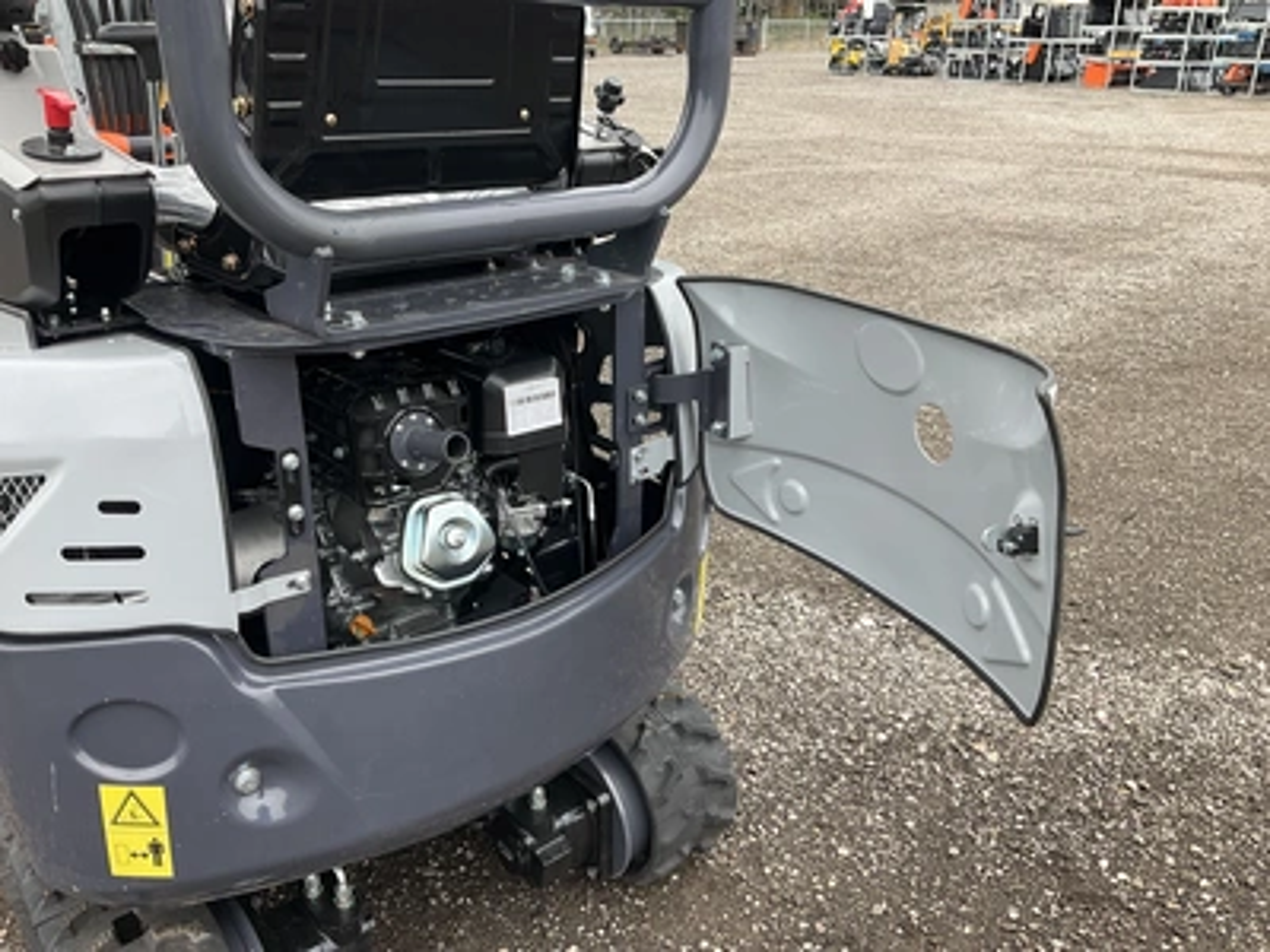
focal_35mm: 29
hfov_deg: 61.7
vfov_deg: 48.2
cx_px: 635
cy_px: 476
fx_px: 1064
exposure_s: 1/168
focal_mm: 3
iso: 20
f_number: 1.8
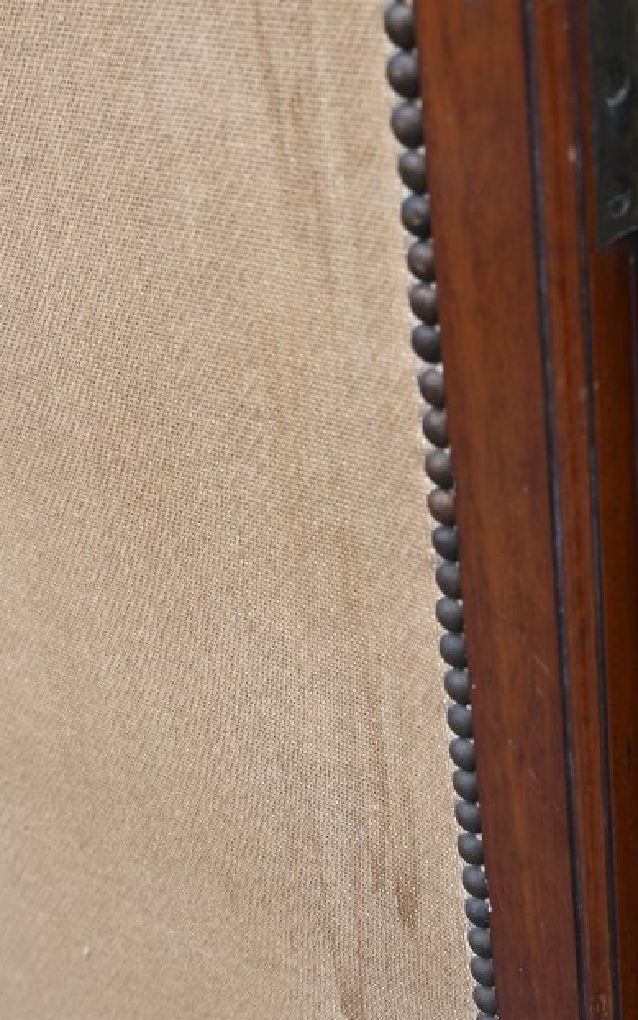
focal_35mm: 59
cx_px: 635
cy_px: 448
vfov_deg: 34.5
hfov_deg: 21.3
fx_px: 1641
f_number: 4.5
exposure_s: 1/80
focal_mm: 20
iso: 100
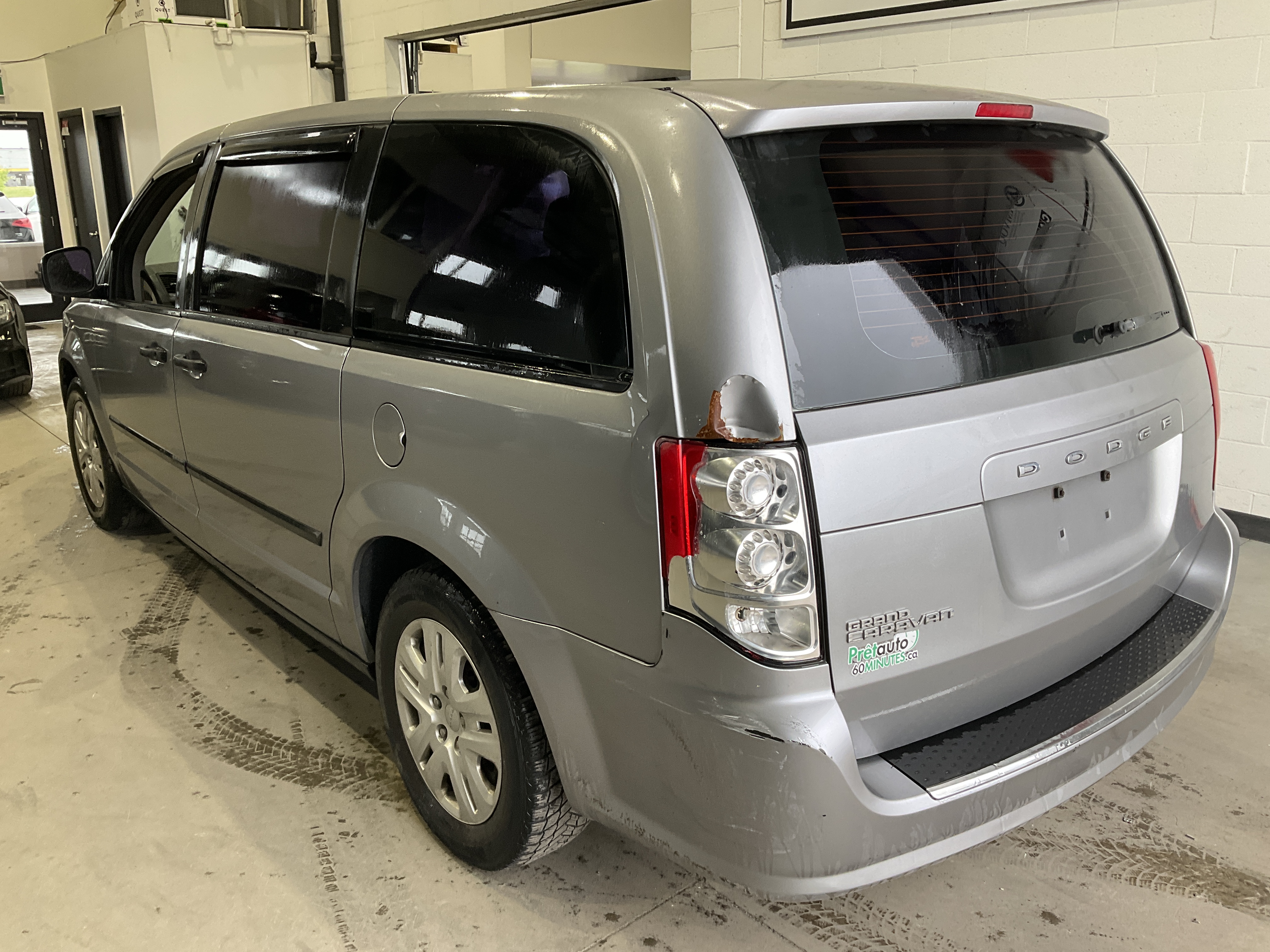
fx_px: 1064
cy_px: 476
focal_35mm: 29
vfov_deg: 48.2
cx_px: 635
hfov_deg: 61.7
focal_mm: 3
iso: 64
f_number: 1.8
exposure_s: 1/122
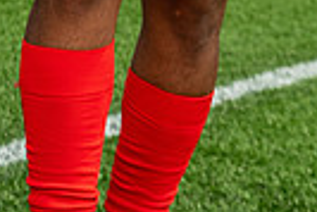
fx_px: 1728
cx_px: 114
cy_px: -307
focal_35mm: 196
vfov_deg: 6.6
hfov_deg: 10.5
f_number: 5
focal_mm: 58
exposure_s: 1/320
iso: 100
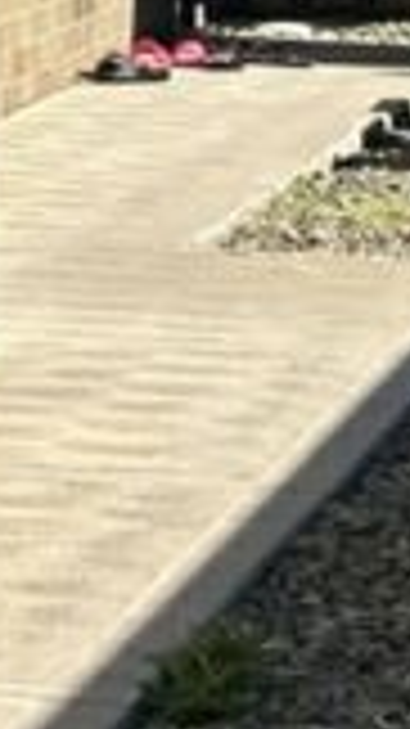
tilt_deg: +1.2
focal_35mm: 387
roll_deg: +1.0
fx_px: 7487
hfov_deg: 3.0
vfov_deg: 5.5
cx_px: -1325
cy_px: -612
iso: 64
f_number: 1.78
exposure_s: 1/2809
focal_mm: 6.86
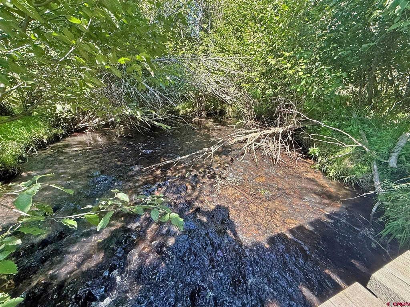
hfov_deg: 102.1
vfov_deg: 85.7
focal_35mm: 14
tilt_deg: -21.2
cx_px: 205
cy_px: 154
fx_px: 166
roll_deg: +1.3
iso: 50
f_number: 2.2
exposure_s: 1/120
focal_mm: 2.22
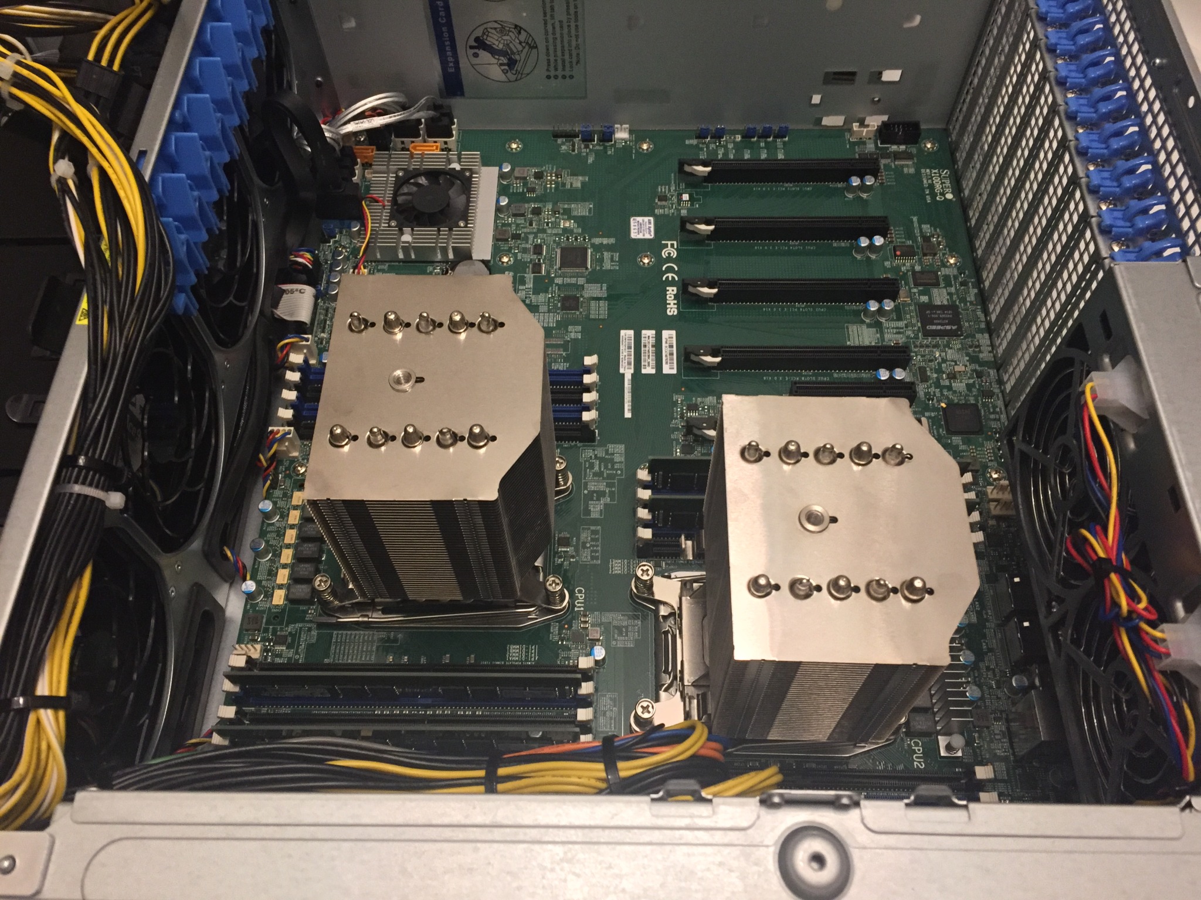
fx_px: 1006
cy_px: 450
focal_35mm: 29
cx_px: 600
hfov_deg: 61.7
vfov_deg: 48.2
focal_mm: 4.15
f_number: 2.2
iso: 250
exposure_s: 1/30
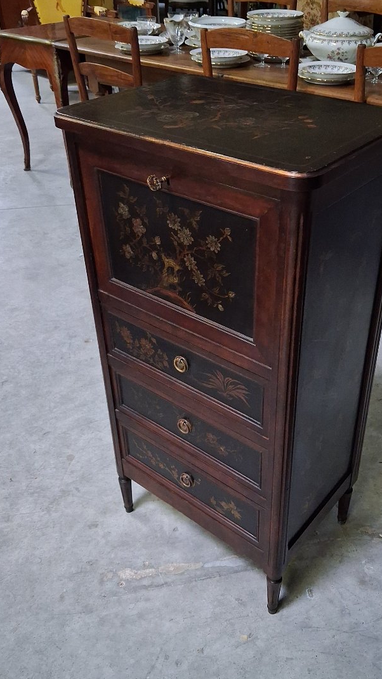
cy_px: 323
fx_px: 594
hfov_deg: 35.5
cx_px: 228
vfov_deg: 59.5
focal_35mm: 33
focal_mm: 4
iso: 800
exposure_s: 1/24
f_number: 1.8
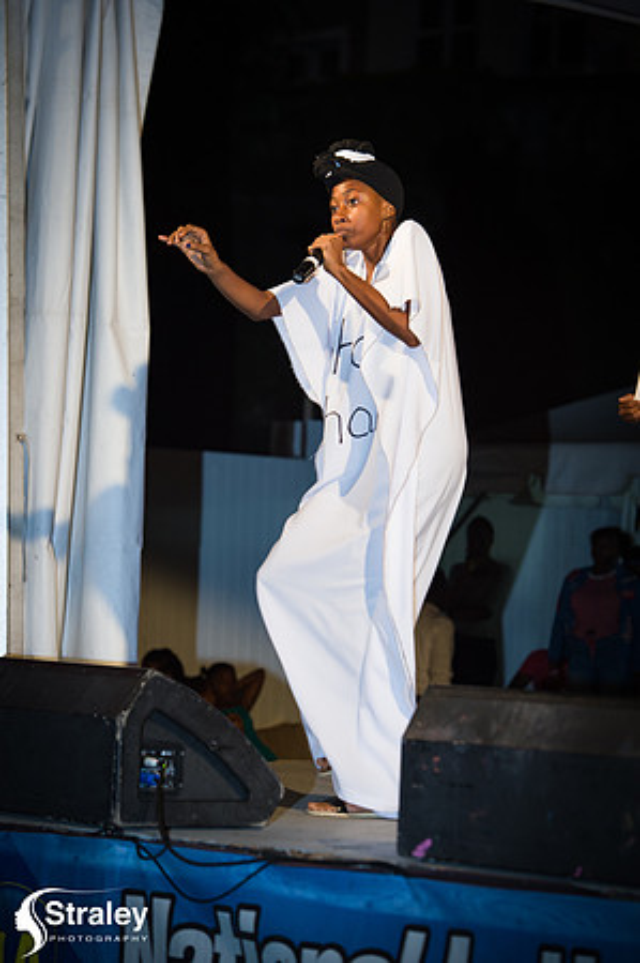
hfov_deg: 11.2
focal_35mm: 122
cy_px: 482
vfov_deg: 16.8
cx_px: 320
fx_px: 3261
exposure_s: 1/160
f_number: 5.6
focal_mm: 122
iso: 1600
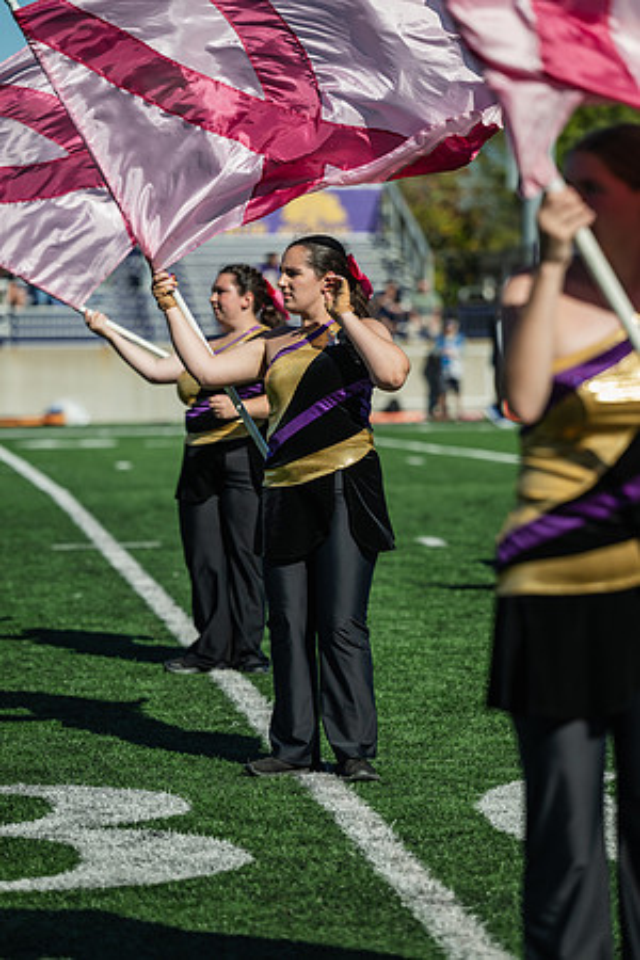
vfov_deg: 15.8
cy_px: 480
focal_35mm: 130
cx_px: 320
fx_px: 3466
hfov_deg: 10.5
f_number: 3.2
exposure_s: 1/1600
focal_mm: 130
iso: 80
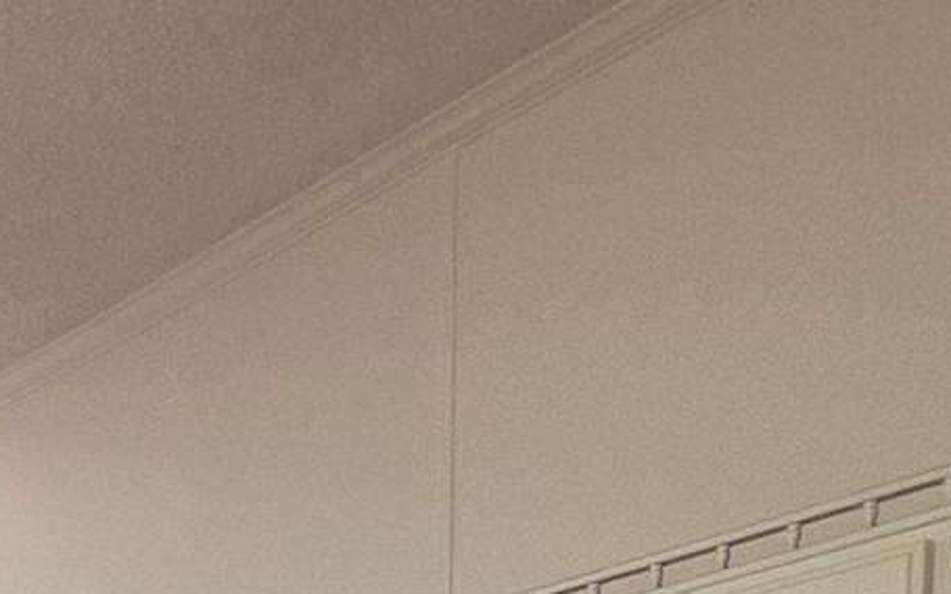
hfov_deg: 27.0
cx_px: -324
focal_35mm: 62
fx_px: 1606
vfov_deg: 15.5
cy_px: 1272
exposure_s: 1/60
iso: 100
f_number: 1.9
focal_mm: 2.2
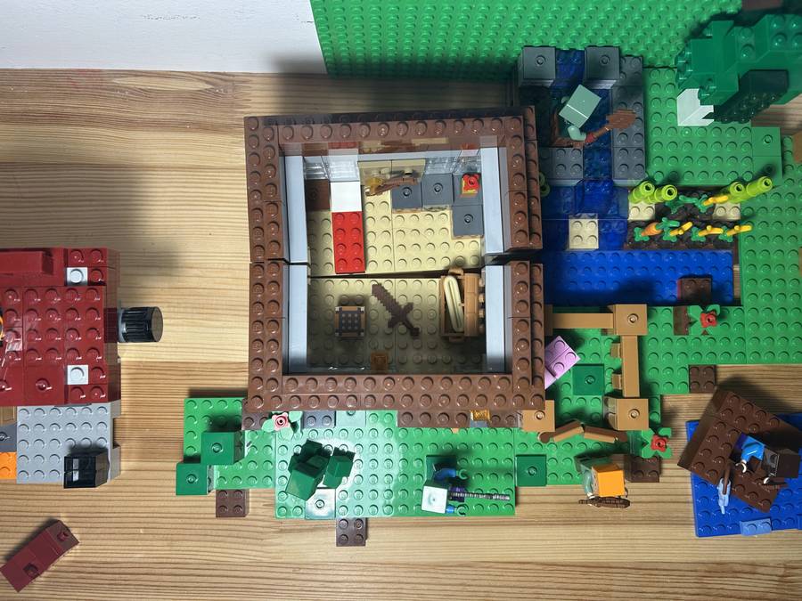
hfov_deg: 67.3
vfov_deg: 53.1
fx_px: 602
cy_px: 300
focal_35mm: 26
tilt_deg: -85.1
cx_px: 401
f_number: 1.5
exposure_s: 1/125
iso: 32
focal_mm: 5.7
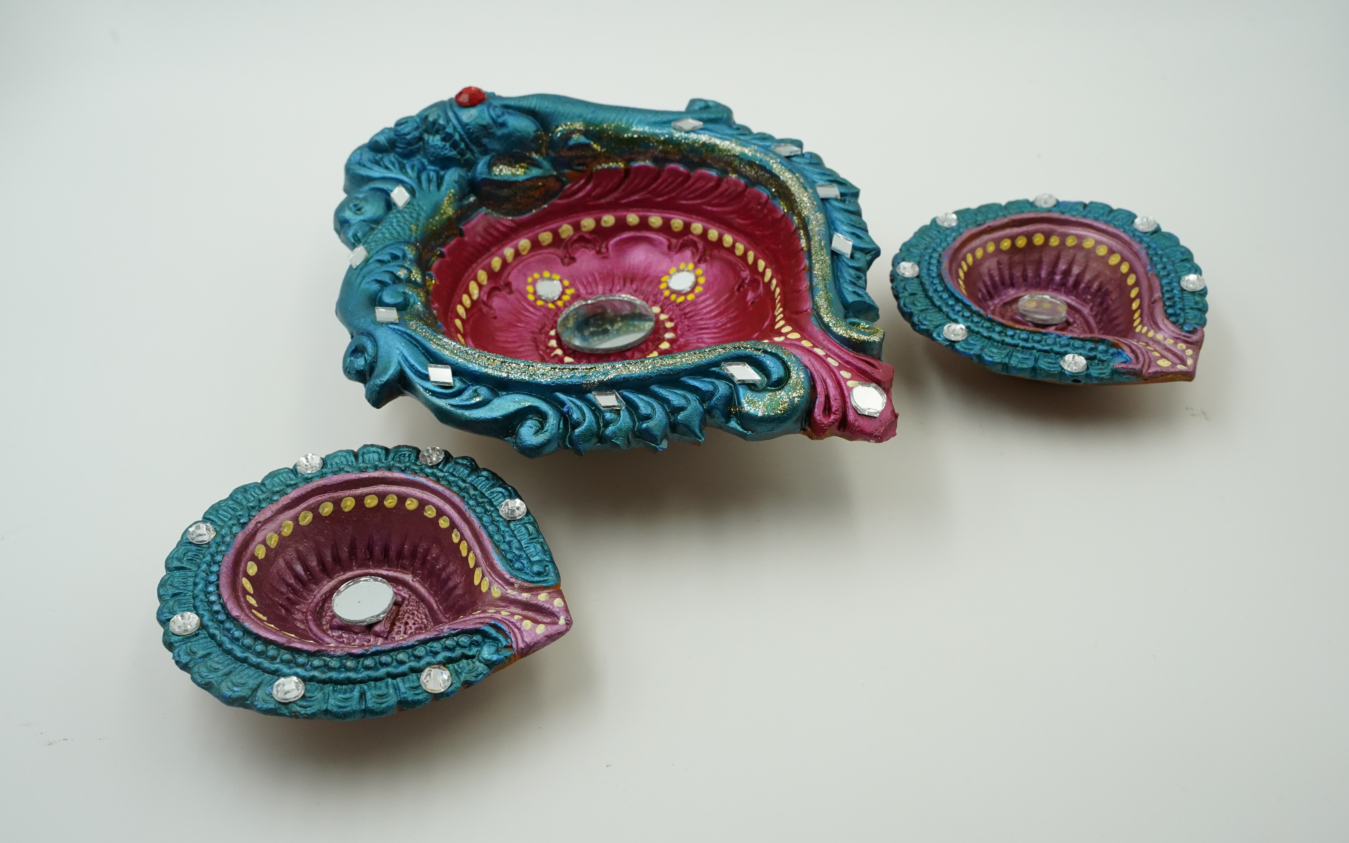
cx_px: 670
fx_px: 1250
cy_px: 410
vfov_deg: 37.3
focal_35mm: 34
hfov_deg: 56.7
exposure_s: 1/160
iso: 3200
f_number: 13
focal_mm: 33
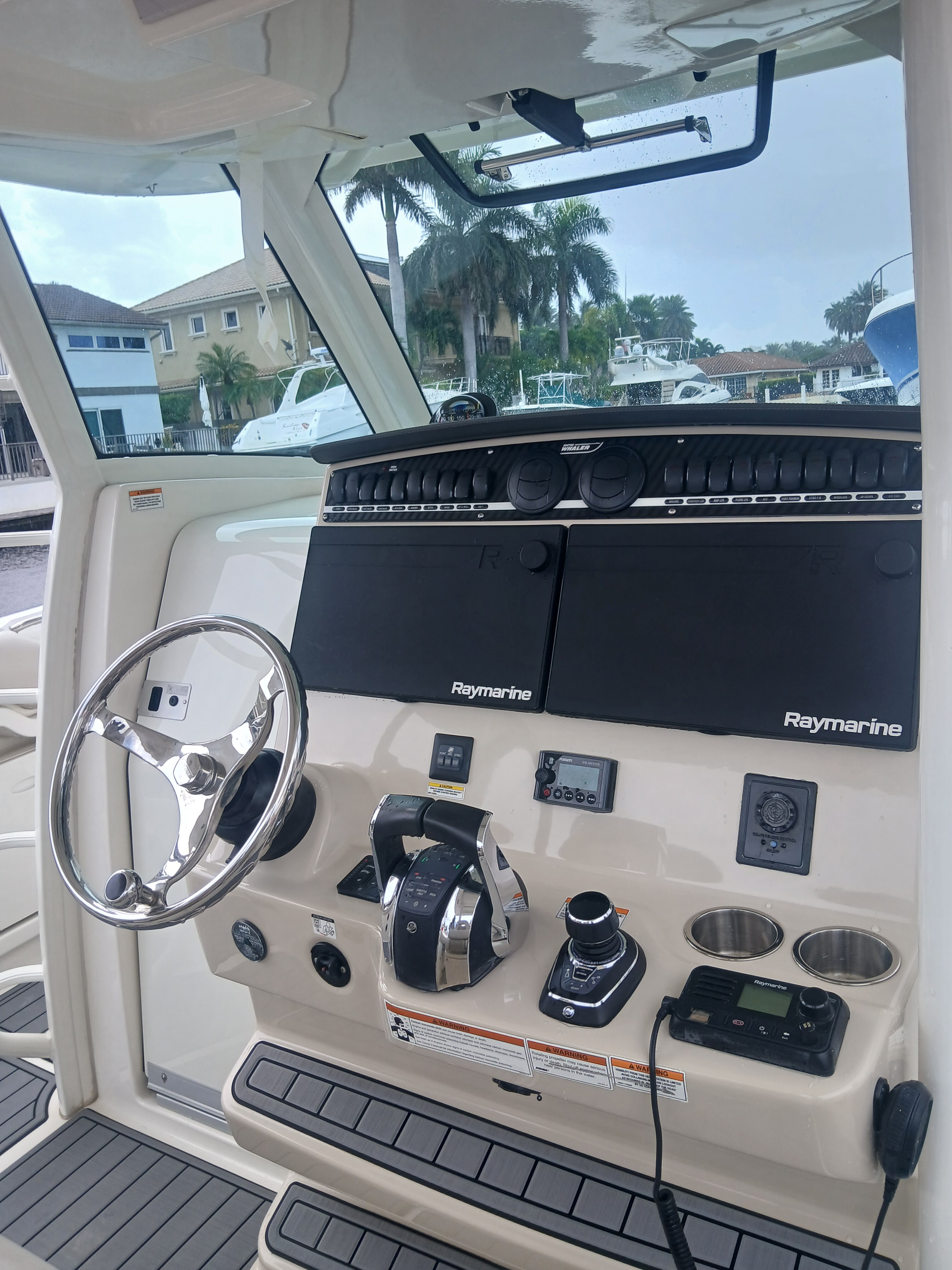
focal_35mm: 26
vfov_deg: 67.3
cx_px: 476
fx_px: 953
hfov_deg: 53.1
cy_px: 635
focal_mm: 3.98
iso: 20
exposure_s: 1/217
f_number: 1.8
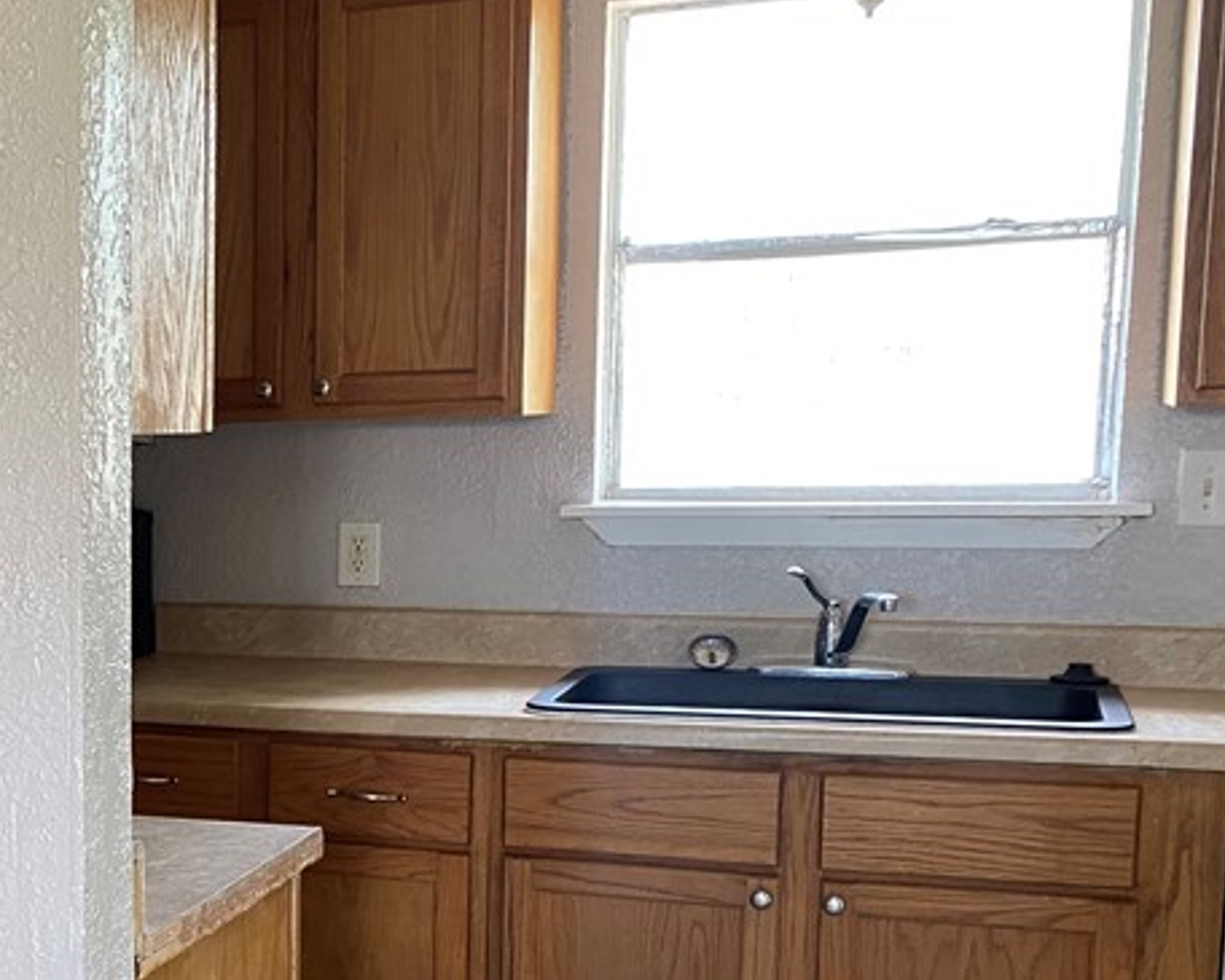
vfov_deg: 26.3
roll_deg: +1.7
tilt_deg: -9.5
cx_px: -116
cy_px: 754
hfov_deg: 29.8
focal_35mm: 57
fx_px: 2067
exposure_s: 1/60
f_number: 1.8
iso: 160
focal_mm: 4.25
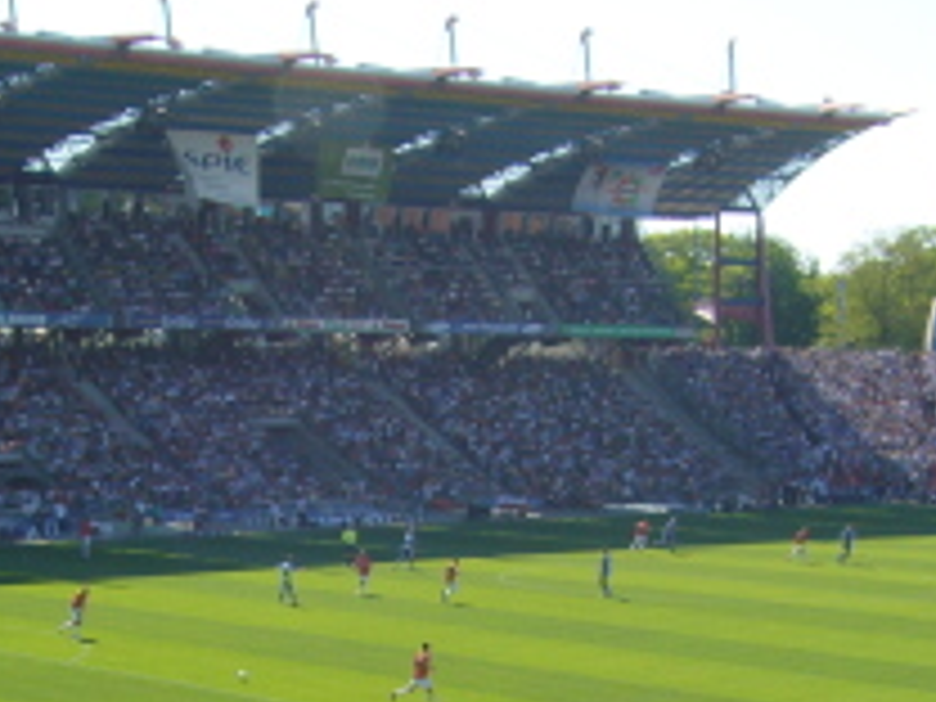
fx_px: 2271
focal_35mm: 84
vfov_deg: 17.0
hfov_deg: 23.3
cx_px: 387
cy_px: 763
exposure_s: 1/200
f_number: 5.6
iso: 80
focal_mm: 5.8
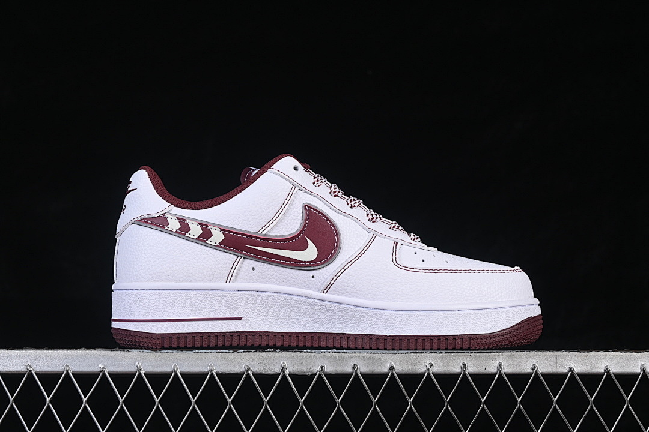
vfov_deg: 18.2
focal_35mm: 75
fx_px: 1352
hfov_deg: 27.0
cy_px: 216
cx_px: 324
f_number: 8
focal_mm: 50
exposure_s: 1/100
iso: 160
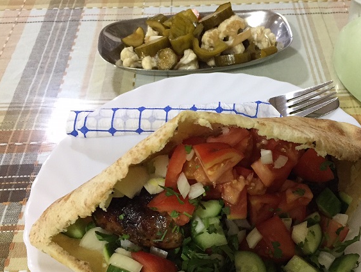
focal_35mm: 42
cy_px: 162
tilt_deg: -49.0
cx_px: 248
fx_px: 438
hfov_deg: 44.0
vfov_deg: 34.3
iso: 250
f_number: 2.2
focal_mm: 4.15
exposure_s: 1/33
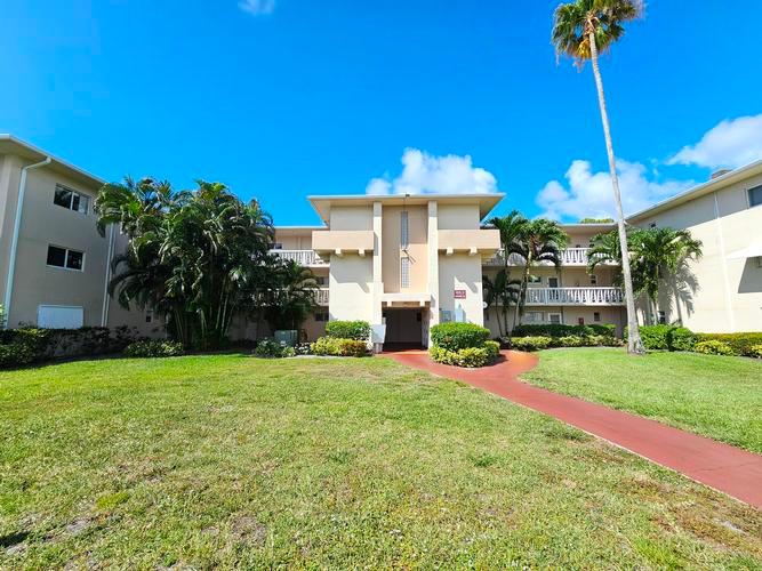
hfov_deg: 106.2
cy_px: 286
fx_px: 286
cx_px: 381
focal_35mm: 13
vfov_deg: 89.9
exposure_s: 1/1145
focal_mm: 2.2
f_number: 2.2
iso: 50
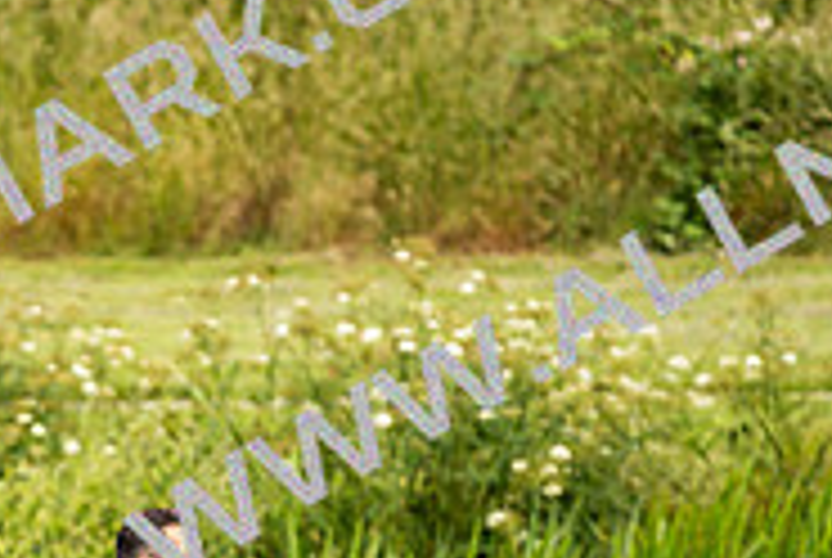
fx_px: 43448
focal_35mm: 1877
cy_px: 655
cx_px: -202
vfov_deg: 0.7
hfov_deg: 1.1
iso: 640
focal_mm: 600
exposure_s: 1/2000
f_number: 6.3
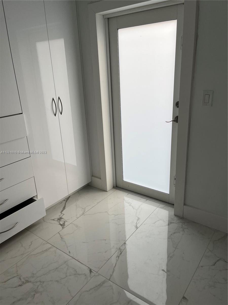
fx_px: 228
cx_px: 114
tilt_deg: -20.9
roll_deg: +2.4
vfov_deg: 67.3
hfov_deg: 53.1
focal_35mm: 26
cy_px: 152
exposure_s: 1/169
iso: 40
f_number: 1.6
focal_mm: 5.1
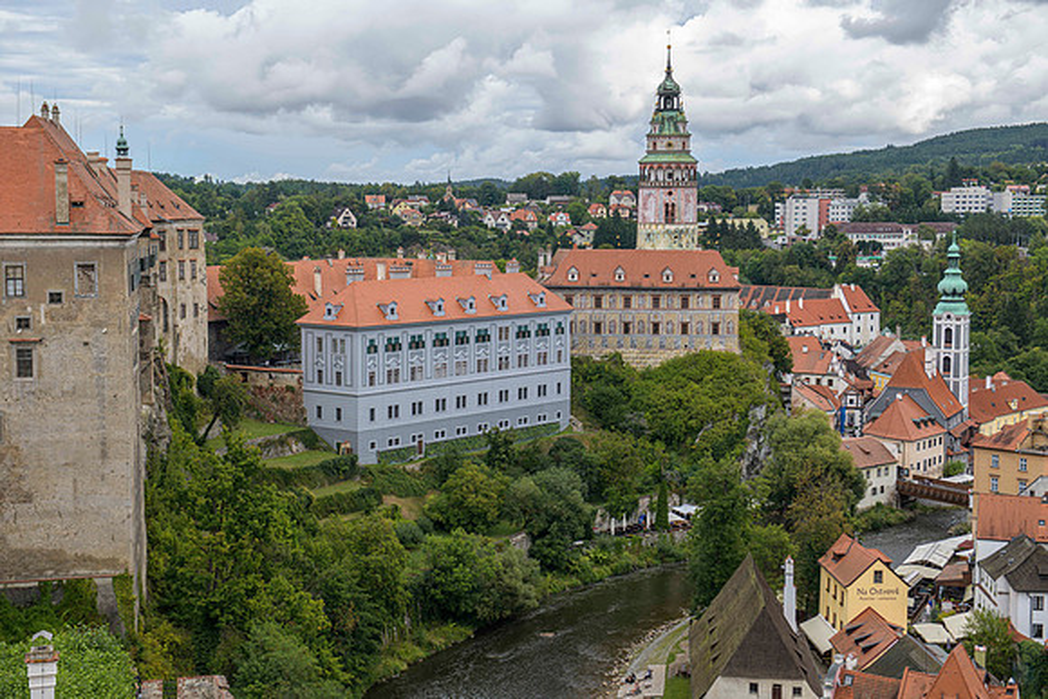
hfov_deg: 36.3
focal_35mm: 55
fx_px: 1600
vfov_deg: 24.6
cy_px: 366
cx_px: 499
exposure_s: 1/100
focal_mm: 52
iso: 64
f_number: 6.3
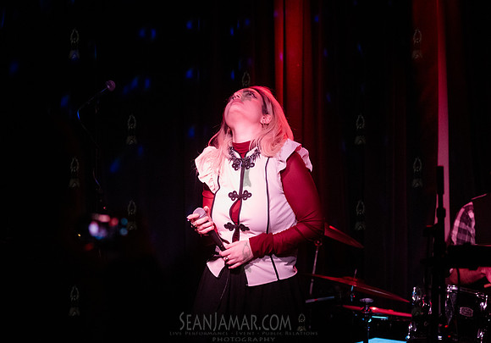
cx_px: 224
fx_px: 1555
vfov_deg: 12.6
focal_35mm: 112
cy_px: 165
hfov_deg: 17.9
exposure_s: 1/250
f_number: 2.8
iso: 8000
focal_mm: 100
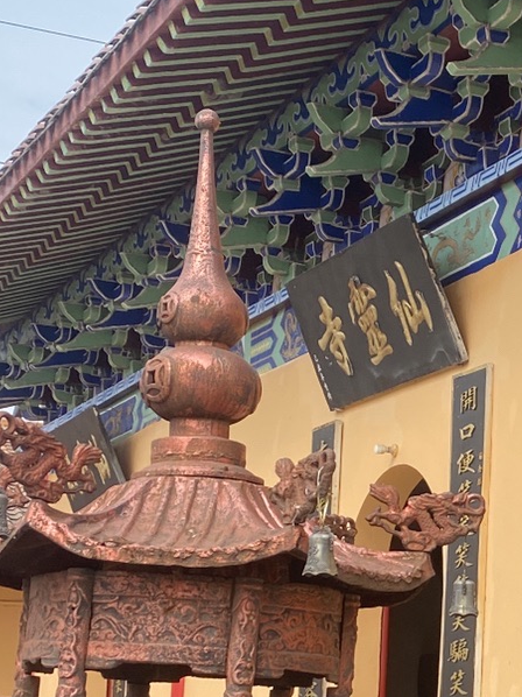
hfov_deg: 16.2
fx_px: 1750
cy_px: 533
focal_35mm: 87
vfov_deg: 22.3
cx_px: 643
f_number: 1.8
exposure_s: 1/1727
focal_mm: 4.25
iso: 32
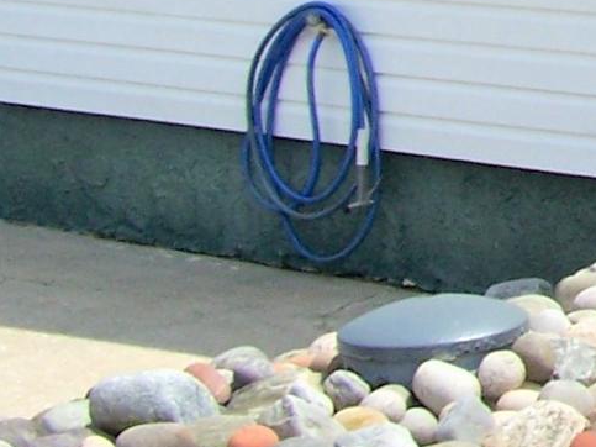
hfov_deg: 11.0
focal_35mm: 161
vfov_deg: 9.0
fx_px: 2771
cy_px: -217
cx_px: 1261
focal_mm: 6.3
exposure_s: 1/750
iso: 80
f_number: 5.6
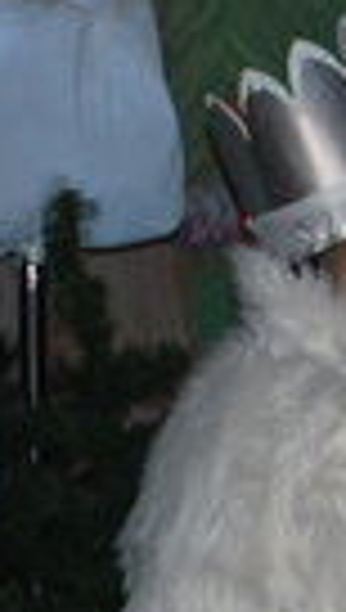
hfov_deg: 2.9
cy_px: 434
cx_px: 620
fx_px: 6695
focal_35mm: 412
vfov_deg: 5.2
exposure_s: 1/60
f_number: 5.6
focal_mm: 55
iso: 320
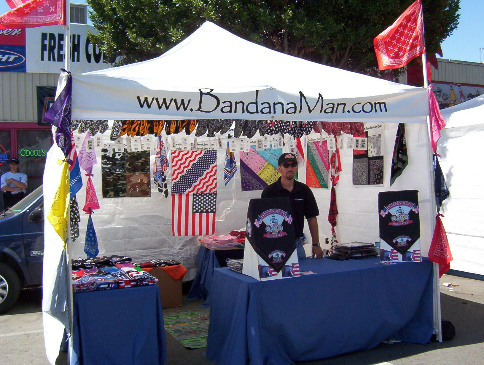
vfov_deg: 39.8
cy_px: 182
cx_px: 242
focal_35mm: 36
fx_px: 505
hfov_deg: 51.2
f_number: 5.24
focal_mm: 5.54
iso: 100
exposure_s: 1/441
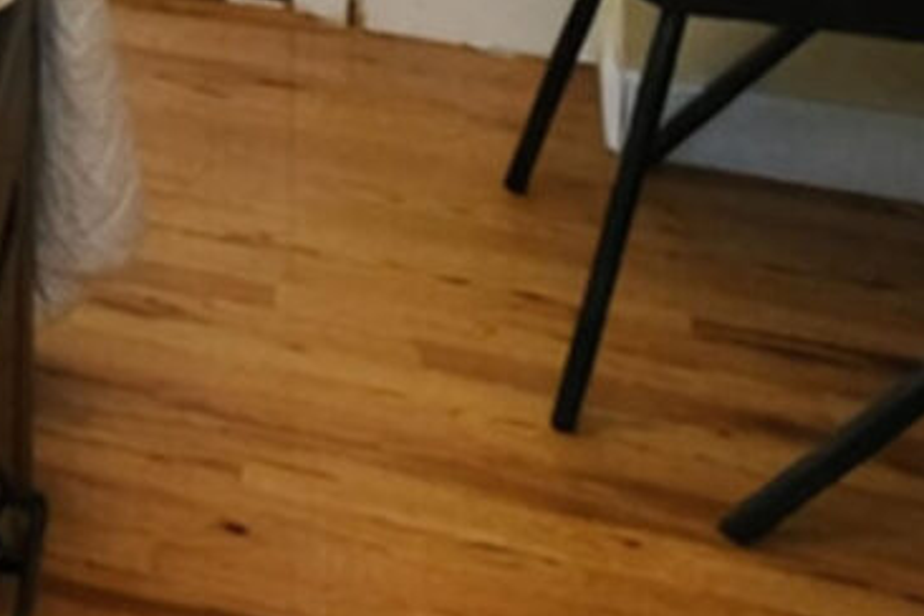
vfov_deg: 10.7
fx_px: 2695
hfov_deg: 15.0
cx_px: -1028
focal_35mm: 105
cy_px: -978
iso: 1600
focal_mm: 10
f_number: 8
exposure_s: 1/60
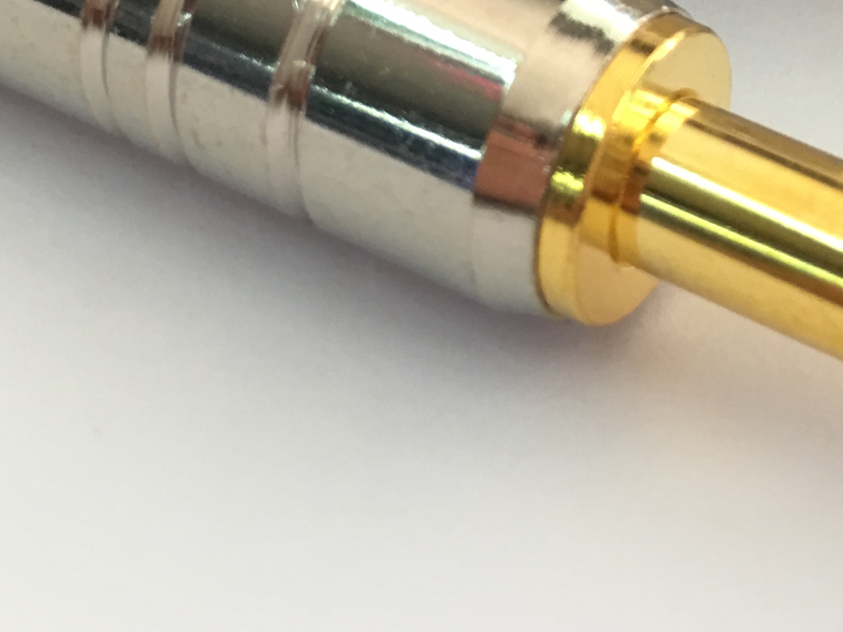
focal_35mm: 90
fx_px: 2192
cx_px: 746
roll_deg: -0.4
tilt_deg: -33.9
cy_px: -260
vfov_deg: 15.4
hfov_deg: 21.3
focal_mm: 4.15
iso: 50
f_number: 2.2
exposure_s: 1/33
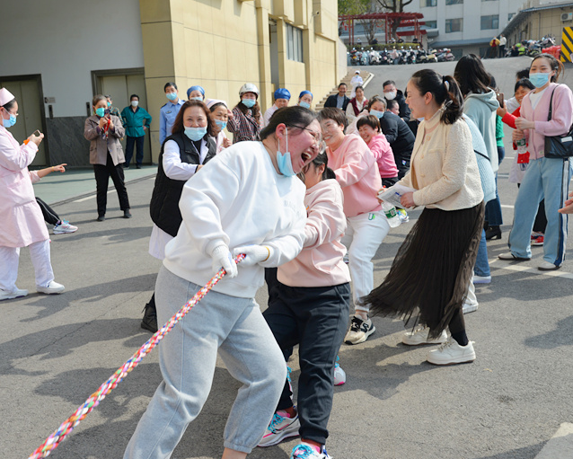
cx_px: 251
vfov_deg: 37.4
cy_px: 231
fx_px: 679
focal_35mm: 40
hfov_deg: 45.7
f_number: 8
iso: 100
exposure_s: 1/250
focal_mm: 34
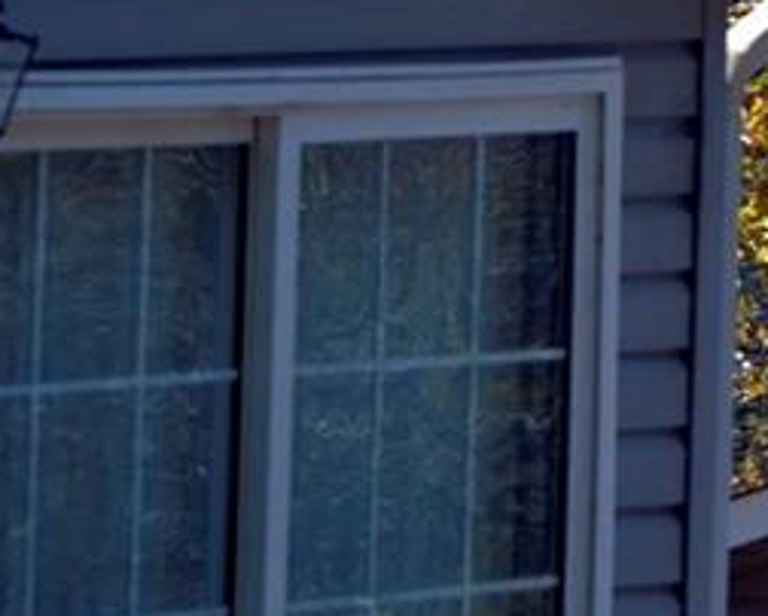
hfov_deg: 3.4
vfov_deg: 2.8
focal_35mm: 559
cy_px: -316
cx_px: 1335
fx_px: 12716
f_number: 7.1
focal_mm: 98
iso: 125
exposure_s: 1/200
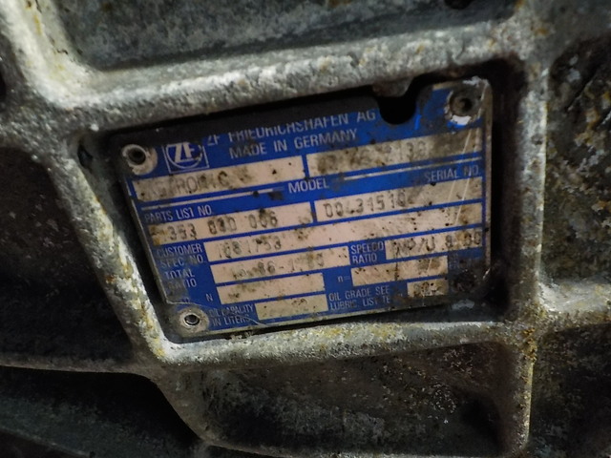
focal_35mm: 30
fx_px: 530
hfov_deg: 60.0
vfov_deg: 46.8
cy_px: 229
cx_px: 306
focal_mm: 4.1
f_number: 3.3
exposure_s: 1/15
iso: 640
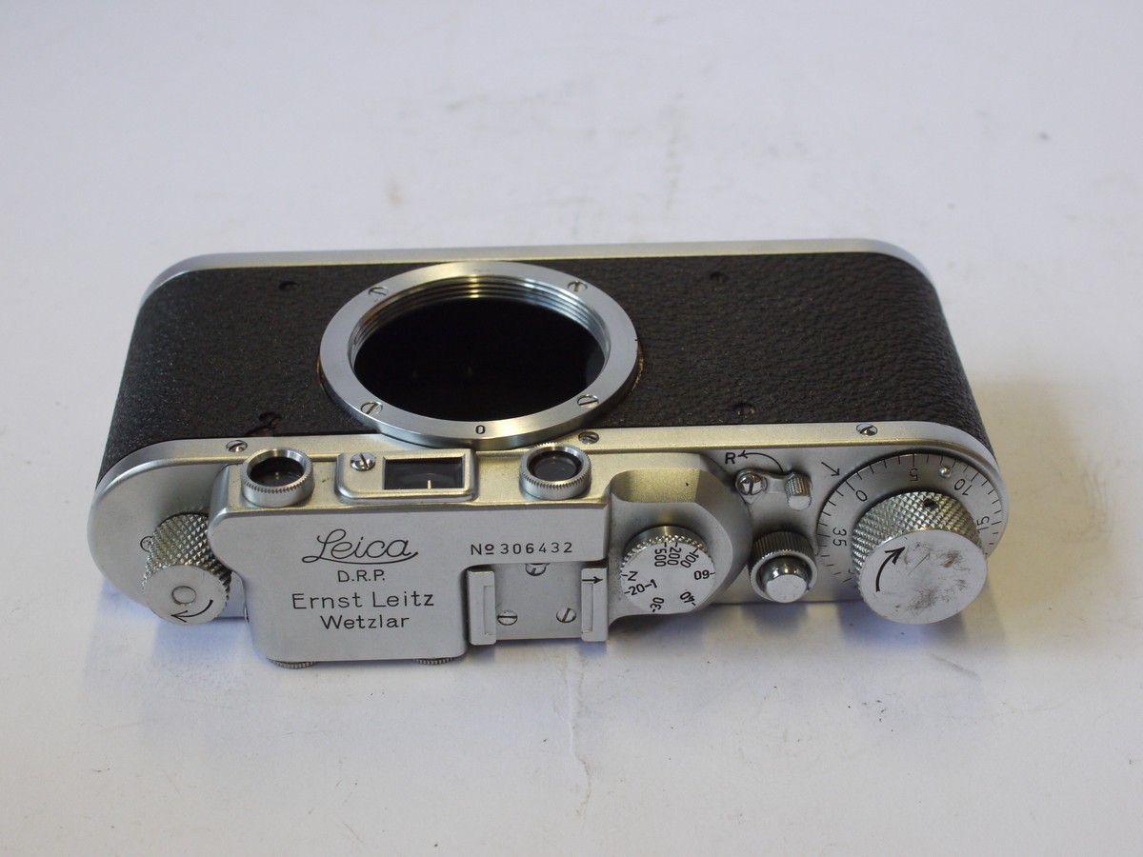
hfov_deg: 32.2
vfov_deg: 24.4
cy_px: 428
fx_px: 1981
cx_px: 572
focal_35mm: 60
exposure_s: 1/125
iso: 800
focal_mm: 30
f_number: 8
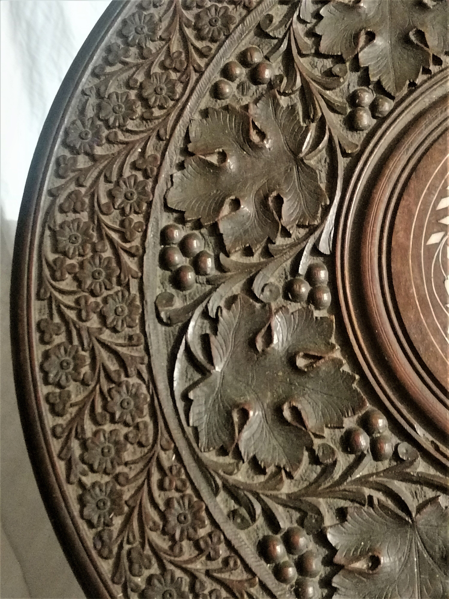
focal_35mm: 59
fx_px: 1020
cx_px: 224
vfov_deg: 32.7
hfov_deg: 24.8
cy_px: 300
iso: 2000
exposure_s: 1/20
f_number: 1.8
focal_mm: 5.4
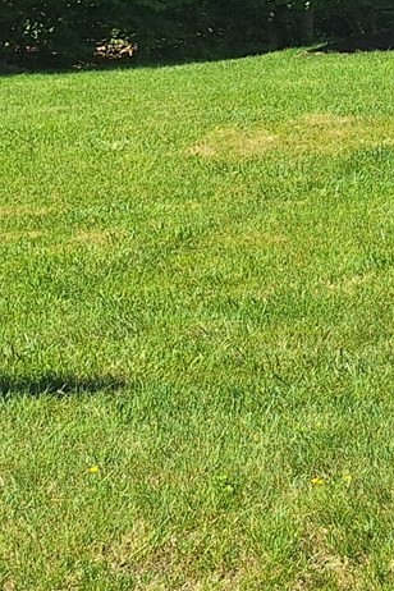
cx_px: 860
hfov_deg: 11.3
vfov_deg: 18.7
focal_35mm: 106
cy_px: -23
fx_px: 1740
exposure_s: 1/2237
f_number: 1.8
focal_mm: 5.54
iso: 40
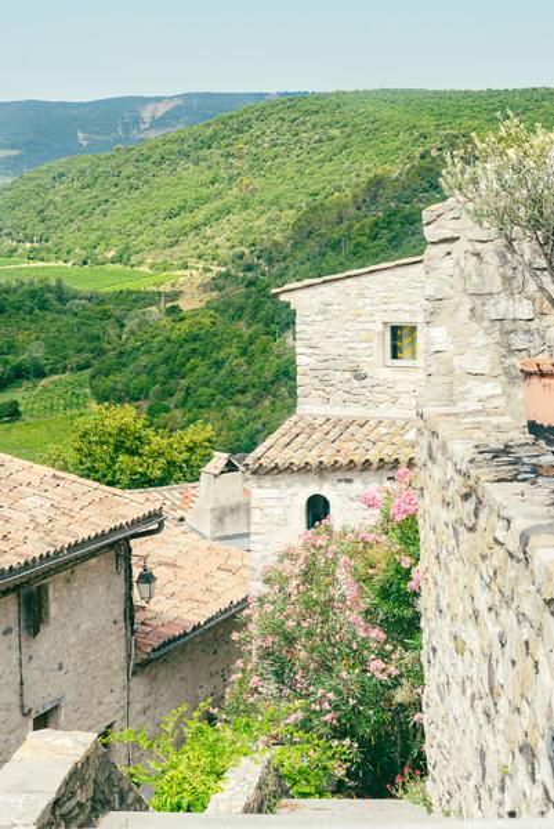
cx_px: 277
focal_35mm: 85
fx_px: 1959
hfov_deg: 16.1
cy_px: 414
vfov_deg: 23.9
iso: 100
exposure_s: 1/80
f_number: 11
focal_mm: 85
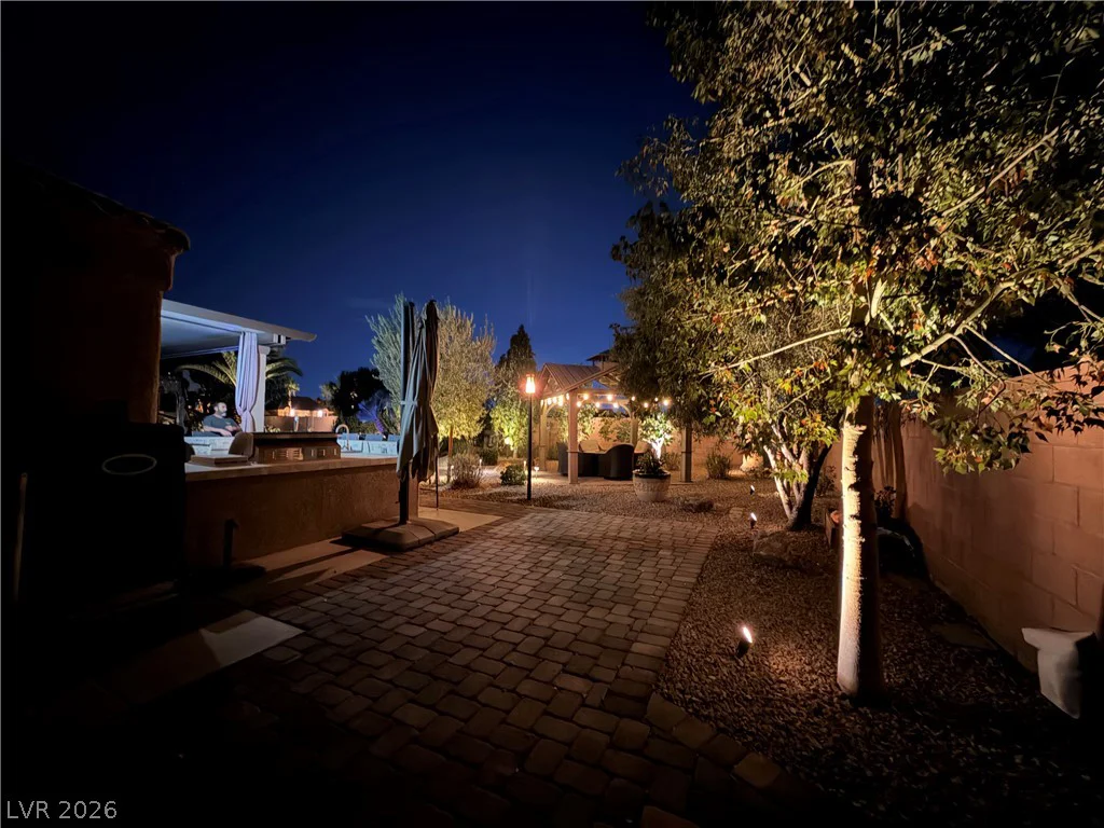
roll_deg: -0.3
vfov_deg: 85.7
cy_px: 414
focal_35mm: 14
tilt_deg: +2.4
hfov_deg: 102.1
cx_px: 552
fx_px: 446
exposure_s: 1/6
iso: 1600
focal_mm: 2.22
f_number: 2.2
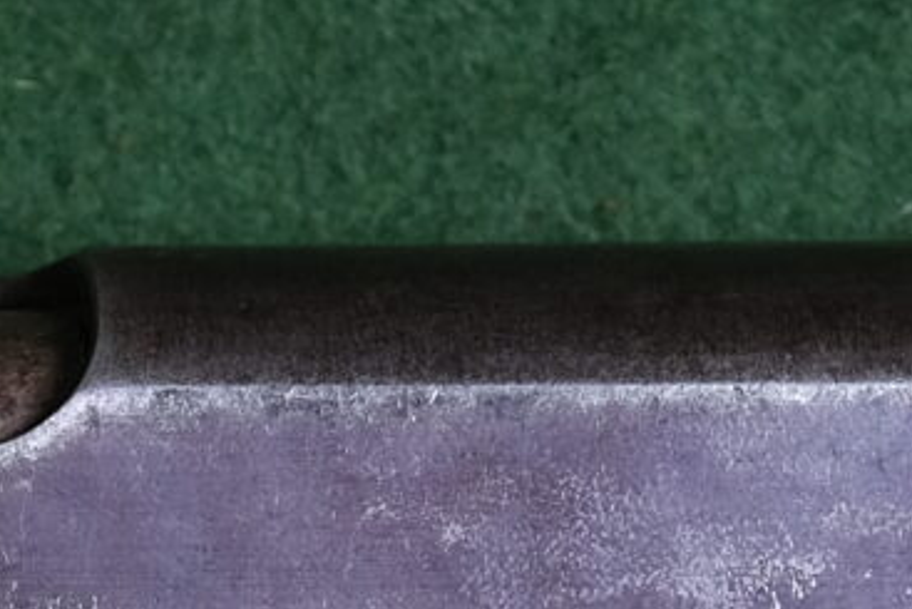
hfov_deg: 3.7
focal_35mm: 558
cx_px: -360
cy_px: 1500
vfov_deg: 2.4
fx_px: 14141
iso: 320
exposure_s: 1/160
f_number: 5
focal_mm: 53.3
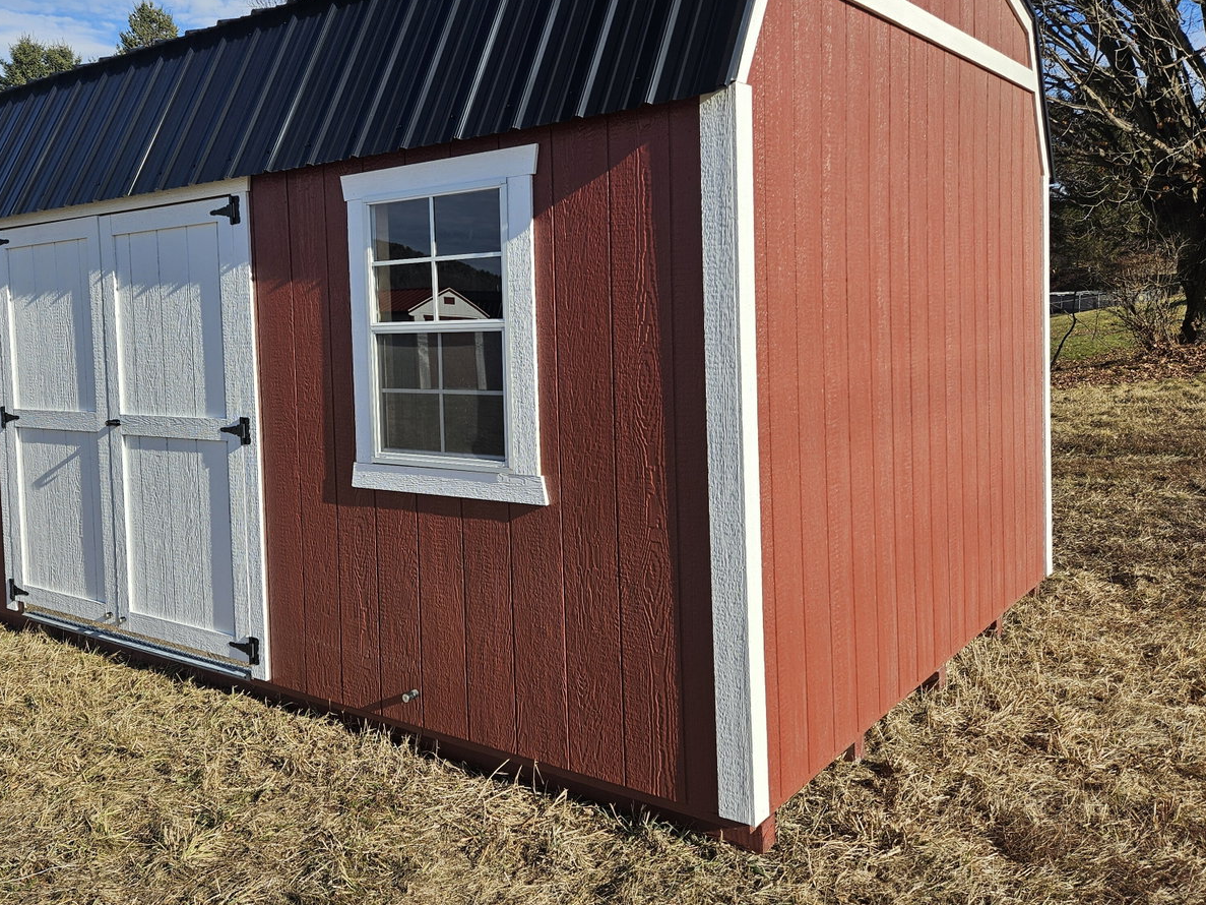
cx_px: 457
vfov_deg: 45.2
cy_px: 360
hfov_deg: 57.7
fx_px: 1080
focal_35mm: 31
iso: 25
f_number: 1.8
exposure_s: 1/2000
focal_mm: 5.4
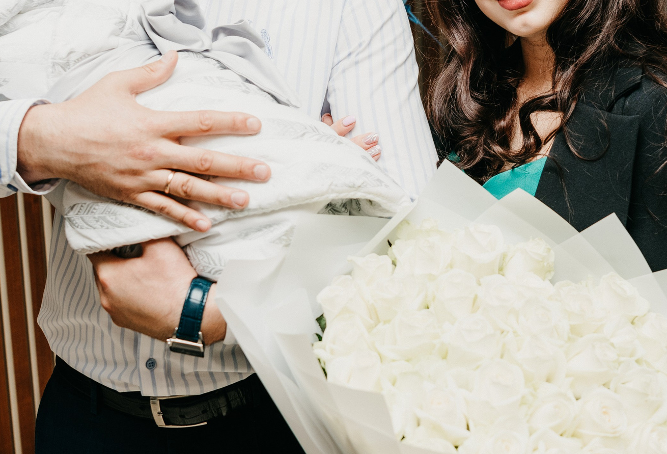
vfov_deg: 25.3
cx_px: 355
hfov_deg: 37.3
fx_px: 988
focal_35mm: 53
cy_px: 71
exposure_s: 1/160
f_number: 4
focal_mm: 24
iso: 160
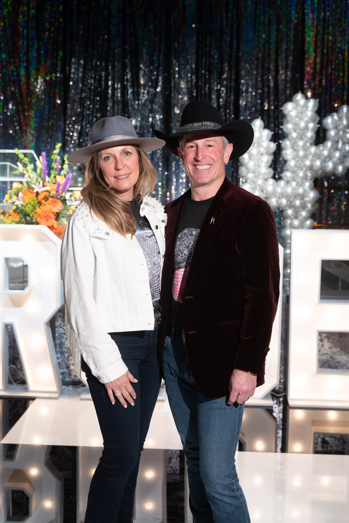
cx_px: 174
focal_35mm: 46
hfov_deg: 29.2
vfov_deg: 42.7
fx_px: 669
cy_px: 262
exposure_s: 1/60
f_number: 4
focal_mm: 46
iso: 1600
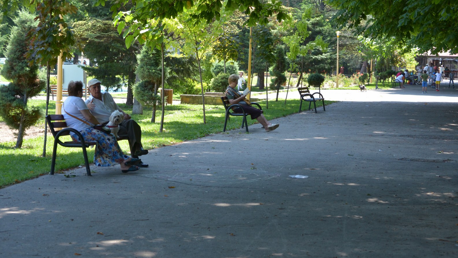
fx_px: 1051
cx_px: 229
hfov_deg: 24.6
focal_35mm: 87
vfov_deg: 14.0
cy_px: 125
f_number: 6.3
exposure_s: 1/320
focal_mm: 55
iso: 500
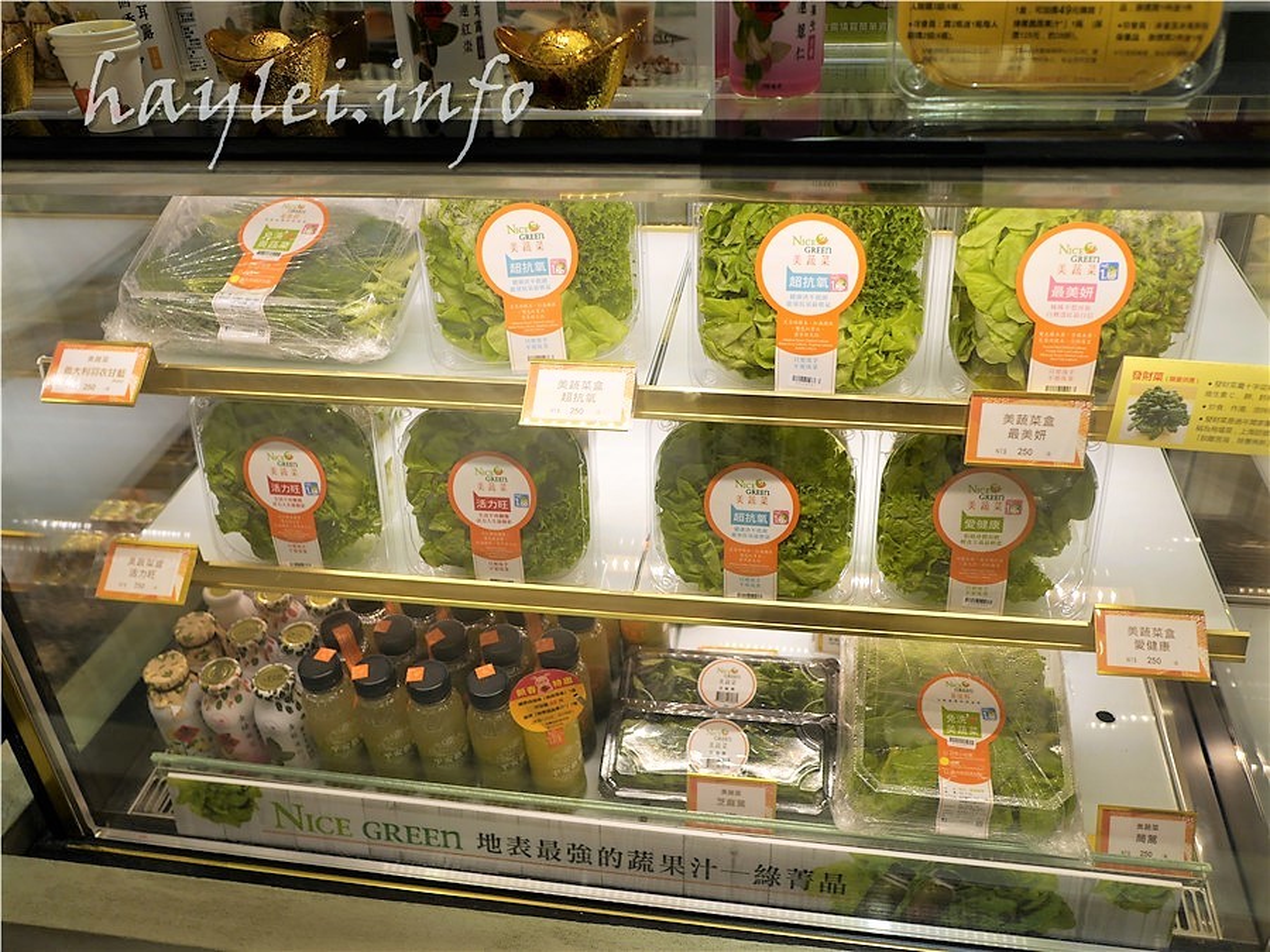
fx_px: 1101
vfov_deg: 46.8
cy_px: 476
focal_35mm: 30
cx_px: 635
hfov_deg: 60.0
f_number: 2.5
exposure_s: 1/200
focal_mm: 15
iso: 200
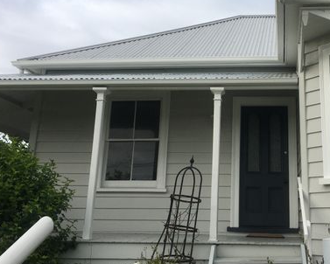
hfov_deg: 39.9
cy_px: 102
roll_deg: -1.0
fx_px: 440
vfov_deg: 33.3
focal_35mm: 45
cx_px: 250
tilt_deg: +15.3
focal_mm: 4.15
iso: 25
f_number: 2.2
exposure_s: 1/601
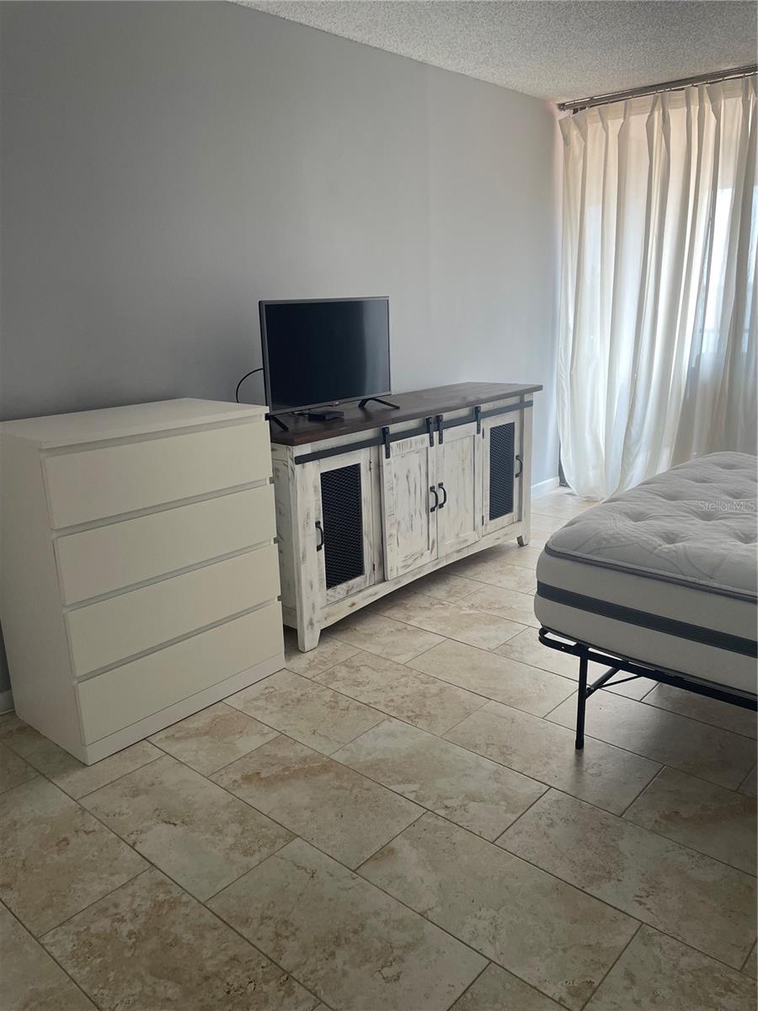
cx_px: 379
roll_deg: +2.5
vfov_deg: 67.3
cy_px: 506
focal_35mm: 26
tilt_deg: -13.9
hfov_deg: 53.1
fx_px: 759
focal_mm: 4.2
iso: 64
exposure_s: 1/60
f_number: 1.6
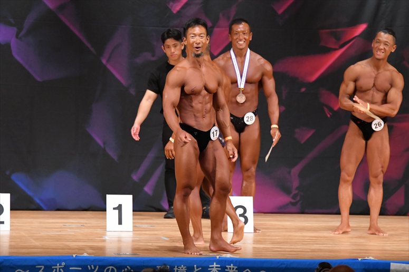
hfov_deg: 8.1
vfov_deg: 5.4
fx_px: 2896
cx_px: 204
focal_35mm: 255
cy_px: 136
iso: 6400
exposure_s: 1/400
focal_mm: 170
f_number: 5.6
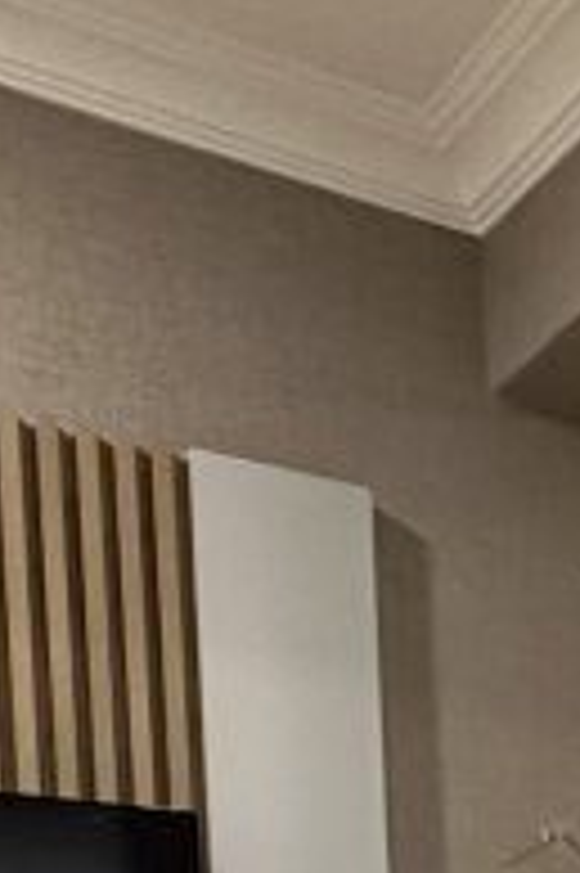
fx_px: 1864
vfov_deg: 22.2
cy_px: 1274
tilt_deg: -5.1
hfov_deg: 12.6
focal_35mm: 77
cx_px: 1497
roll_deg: -0.3
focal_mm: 2.22
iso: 400
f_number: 2.2
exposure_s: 1/50
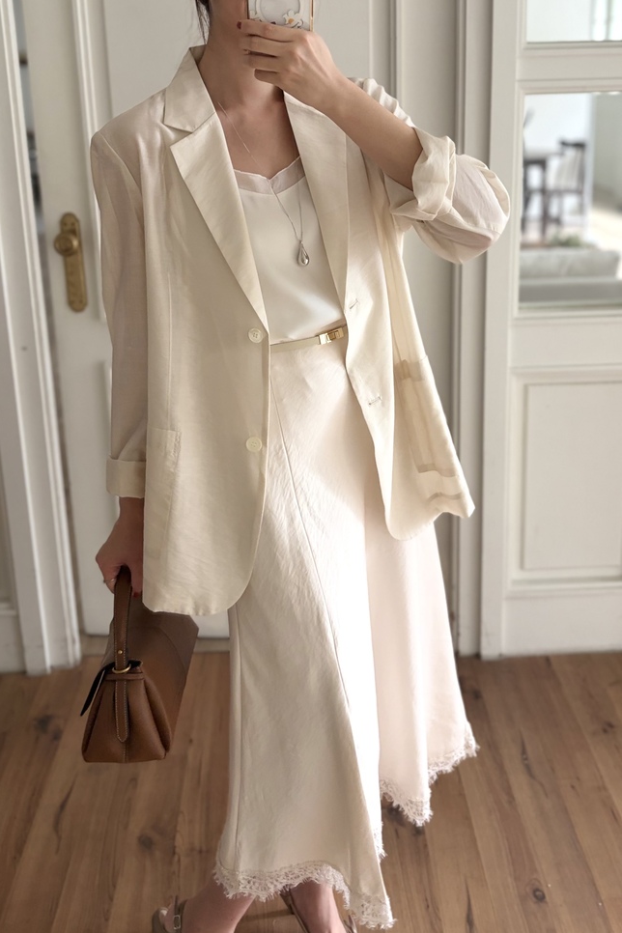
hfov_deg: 46.4
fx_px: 726
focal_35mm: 28
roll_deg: +1.0
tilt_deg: -24.8
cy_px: 460
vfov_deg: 65.5
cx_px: 297
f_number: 1.6
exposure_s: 1/60
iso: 125
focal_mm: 5.96
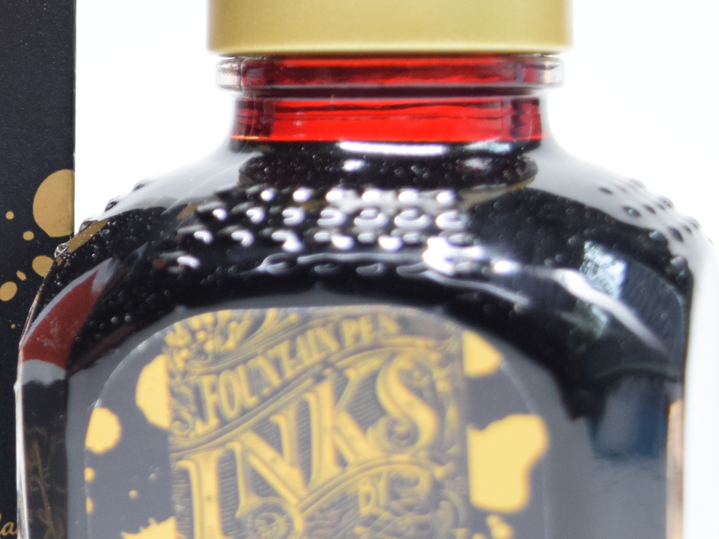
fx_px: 2784
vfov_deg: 11.1
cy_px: 279
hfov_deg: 14.4
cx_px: -65
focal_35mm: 134
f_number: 4.5
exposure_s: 1/60
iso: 720
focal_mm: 32
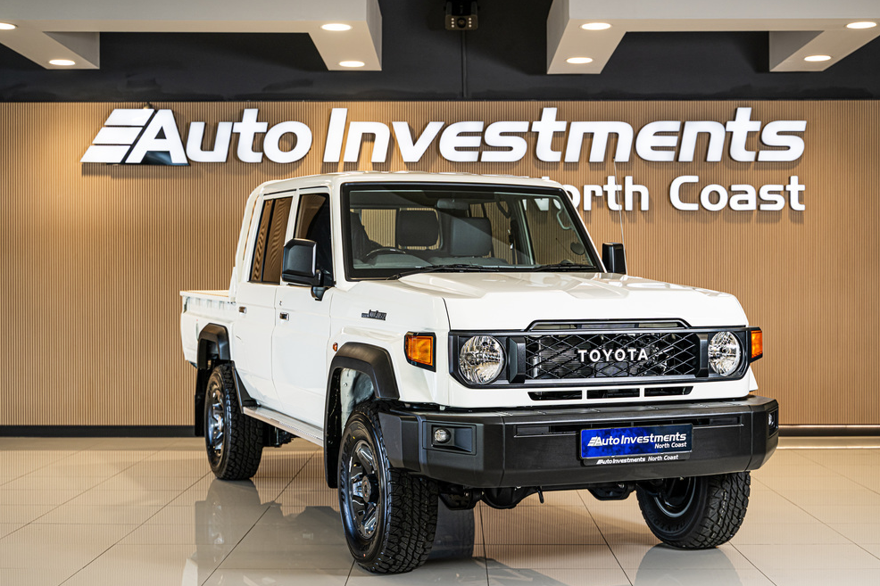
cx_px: 448
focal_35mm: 55
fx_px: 1344
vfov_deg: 24.6
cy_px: 300
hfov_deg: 36.3
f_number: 4
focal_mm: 53
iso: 400
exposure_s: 1/100
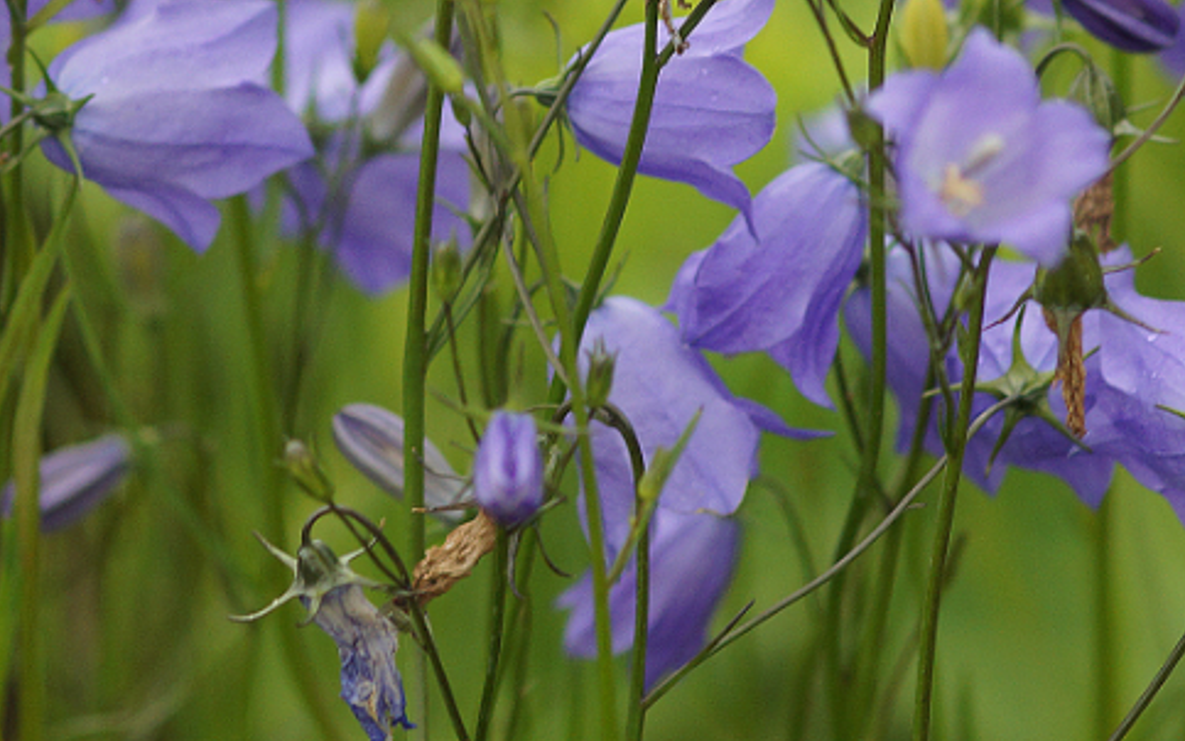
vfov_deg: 3.5
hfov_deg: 5.5
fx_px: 12274
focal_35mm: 380
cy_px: -34
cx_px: 623
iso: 320
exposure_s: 1/160
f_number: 4
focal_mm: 100
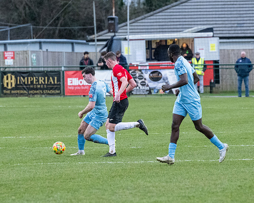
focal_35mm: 394
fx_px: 2961
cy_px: 101
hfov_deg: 4.9
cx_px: 129
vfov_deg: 3.9
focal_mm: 190
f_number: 4
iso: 5000
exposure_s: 1/1250
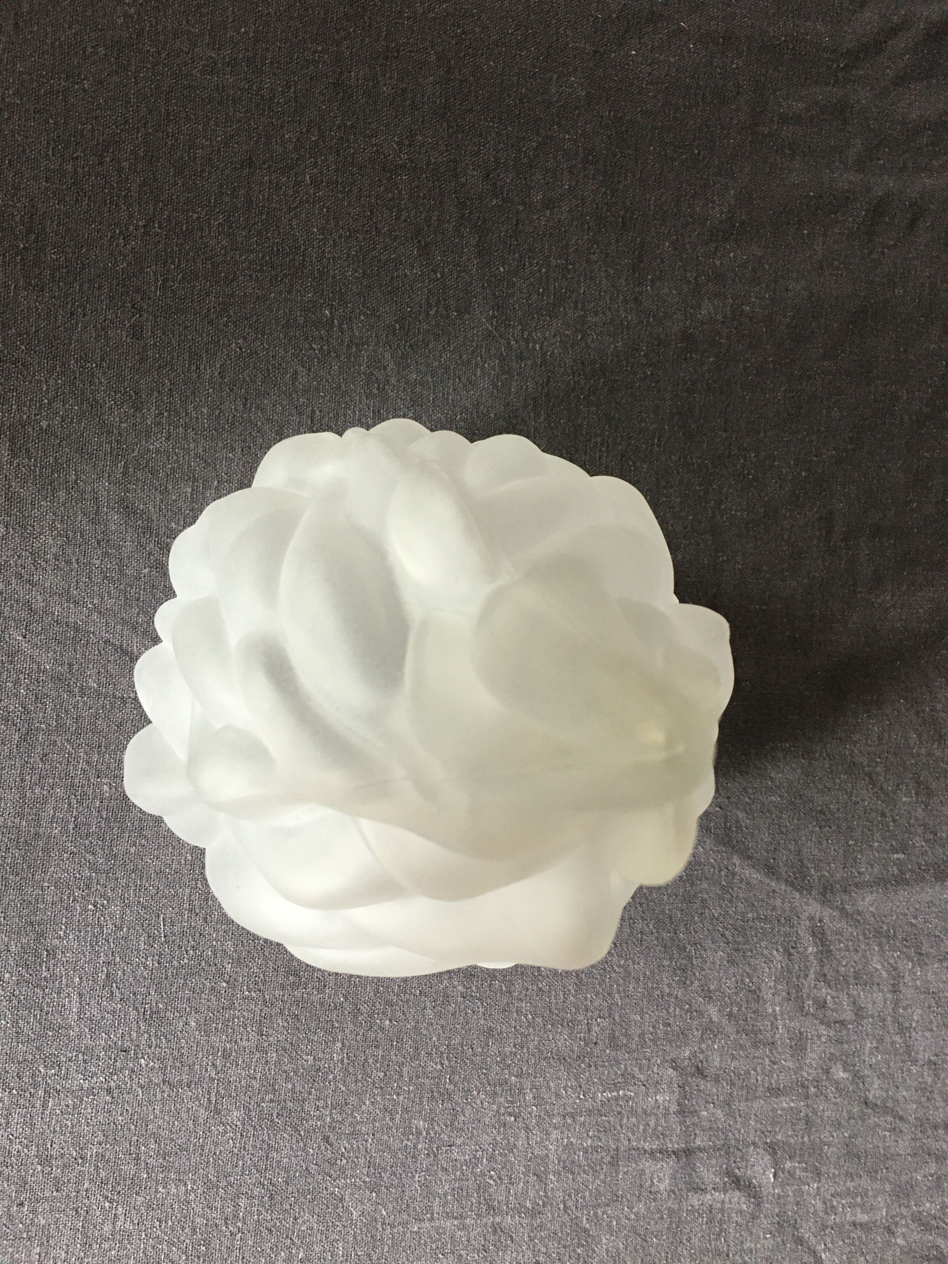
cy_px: 632
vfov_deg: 61.7
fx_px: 1059
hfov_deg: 48.2
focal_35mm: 29
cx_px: 474
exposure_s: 1/33
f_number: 2.2
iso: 160
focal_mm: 4.15
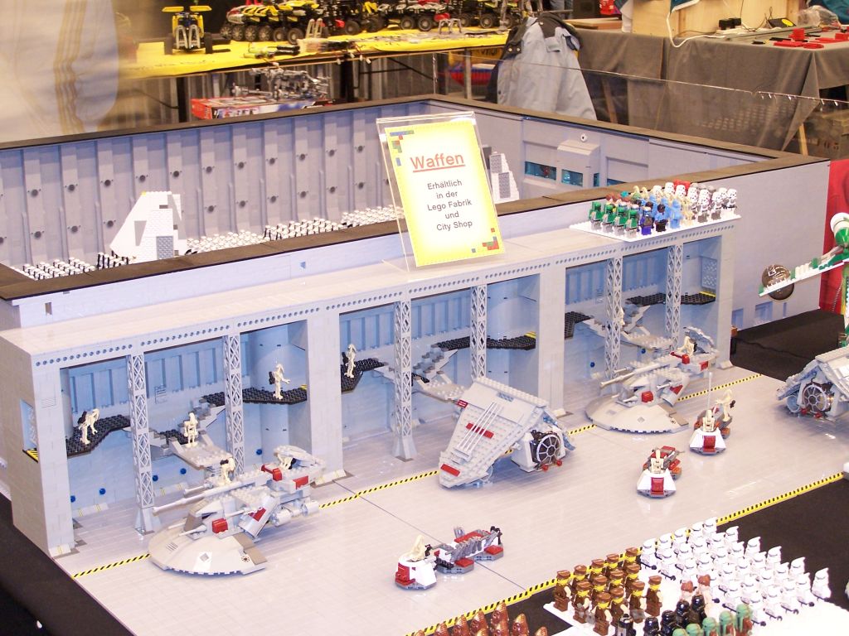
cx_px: 424
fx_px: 1447
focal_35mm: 59
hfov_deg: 32.7
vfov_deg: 24.8
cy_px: 318
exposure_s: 1/6
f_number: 3.1
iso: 140
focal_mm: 9.8
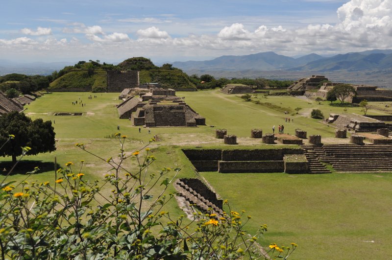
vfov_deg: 26.4
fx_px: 555
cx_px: 196
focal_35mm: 51
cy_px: 130
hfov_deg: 38.9
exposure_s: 1/2500
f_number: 8
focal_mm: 34
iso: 640
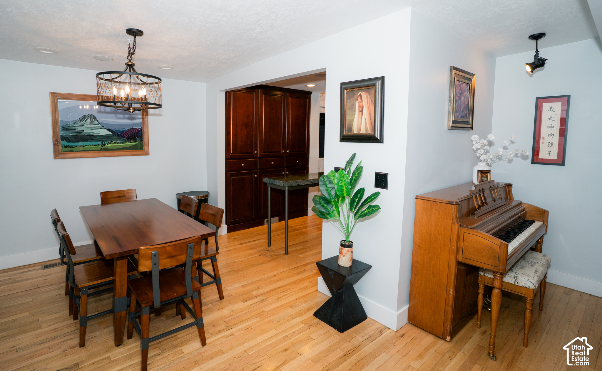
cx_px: 289
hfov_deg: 90.9
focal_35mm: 18
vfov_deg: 64.0
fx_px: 296
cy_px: 162
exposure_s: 1/250
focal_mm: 17
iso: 250
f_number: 4
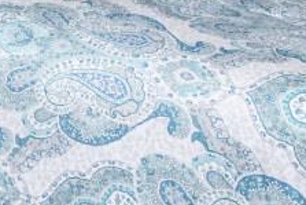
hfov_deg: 17.6
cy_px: -231
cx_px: -242
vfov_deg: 12.5
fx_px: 799
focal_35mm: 94
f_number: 4
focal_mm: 14
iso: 250
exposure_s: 1/60
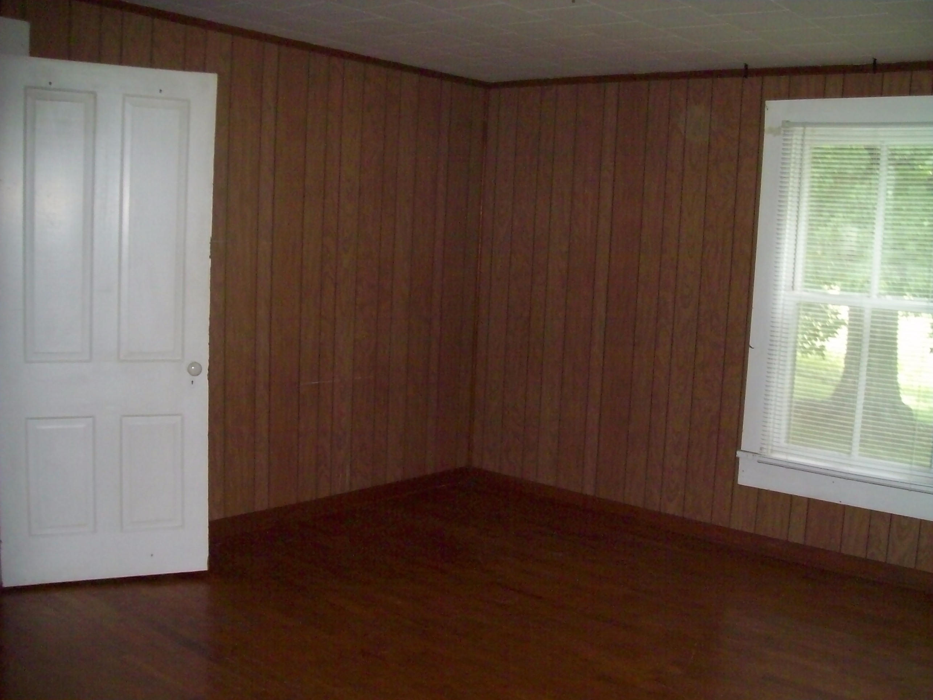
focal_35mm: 36
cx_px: 466
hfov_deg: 51.4
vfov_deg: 39.6
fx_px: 970
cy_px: 350
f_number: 2.7
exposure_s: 1/64
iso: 160
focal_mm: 6
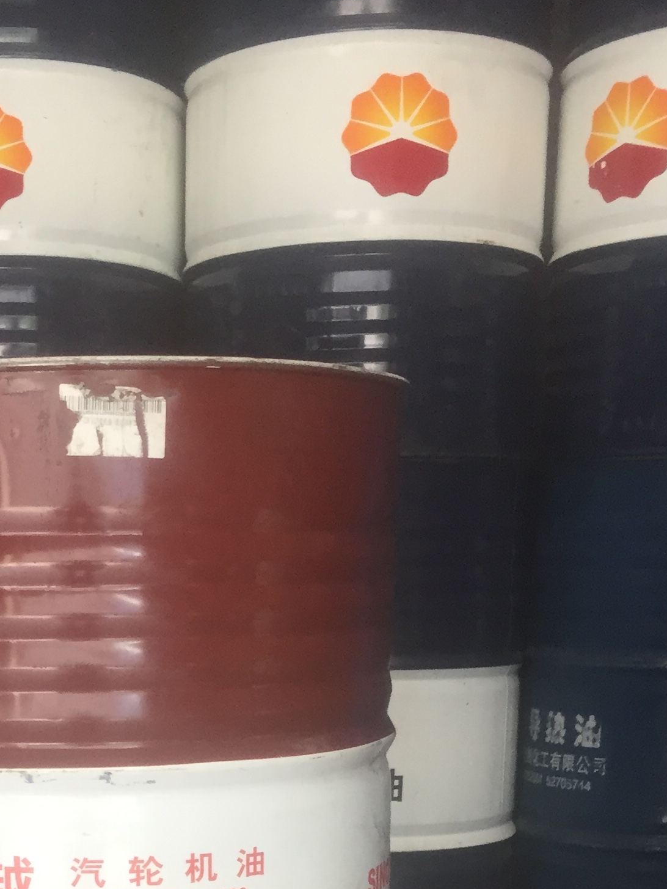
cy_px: 905
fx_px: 1670
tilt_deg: -10.9
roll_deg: +0.2
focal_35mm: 65
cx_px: 93
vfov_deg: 27.9
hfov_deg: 22.2
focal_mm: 4.15
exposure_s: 1/30
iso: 32
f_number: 2.2
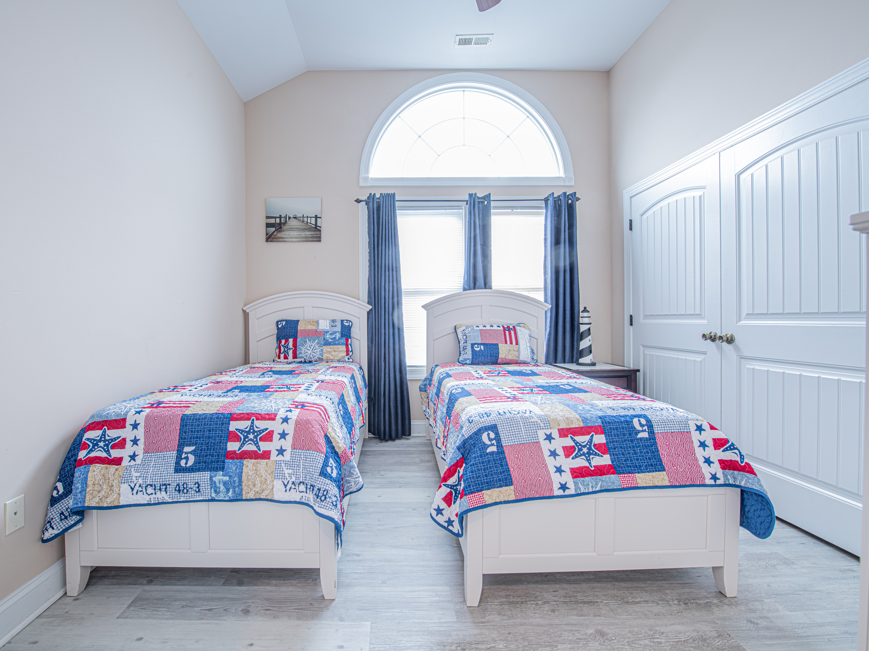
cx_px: 390
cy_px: 326
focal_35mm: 15
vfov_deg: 81.2
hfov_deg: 97.3
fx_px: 380
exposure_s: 1
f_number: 9
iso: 64
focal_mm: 14
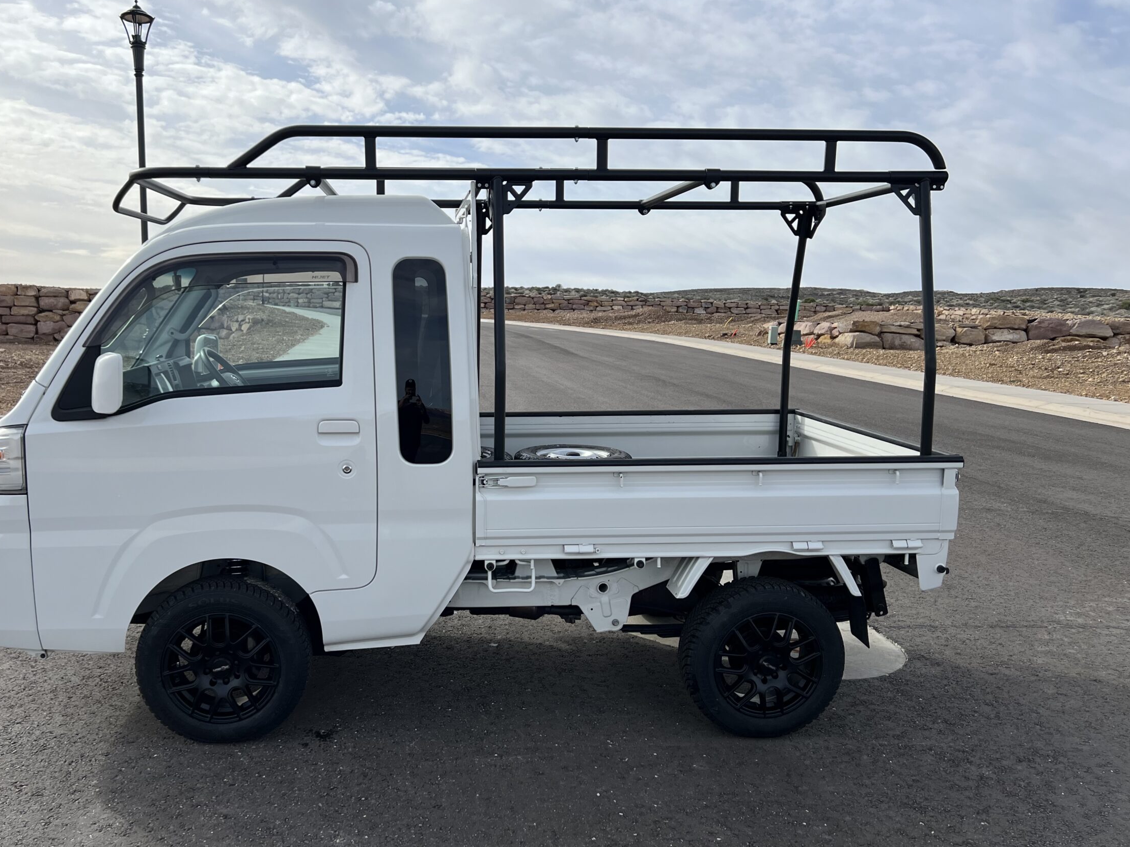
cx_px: 494
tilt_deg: -6.2
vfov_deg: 46.8
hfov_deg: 59.8
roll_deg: -1.9
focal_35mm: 30
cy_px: 444
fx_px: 979
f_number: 1.5
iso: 50
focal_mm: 5.7
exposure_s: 1/4274
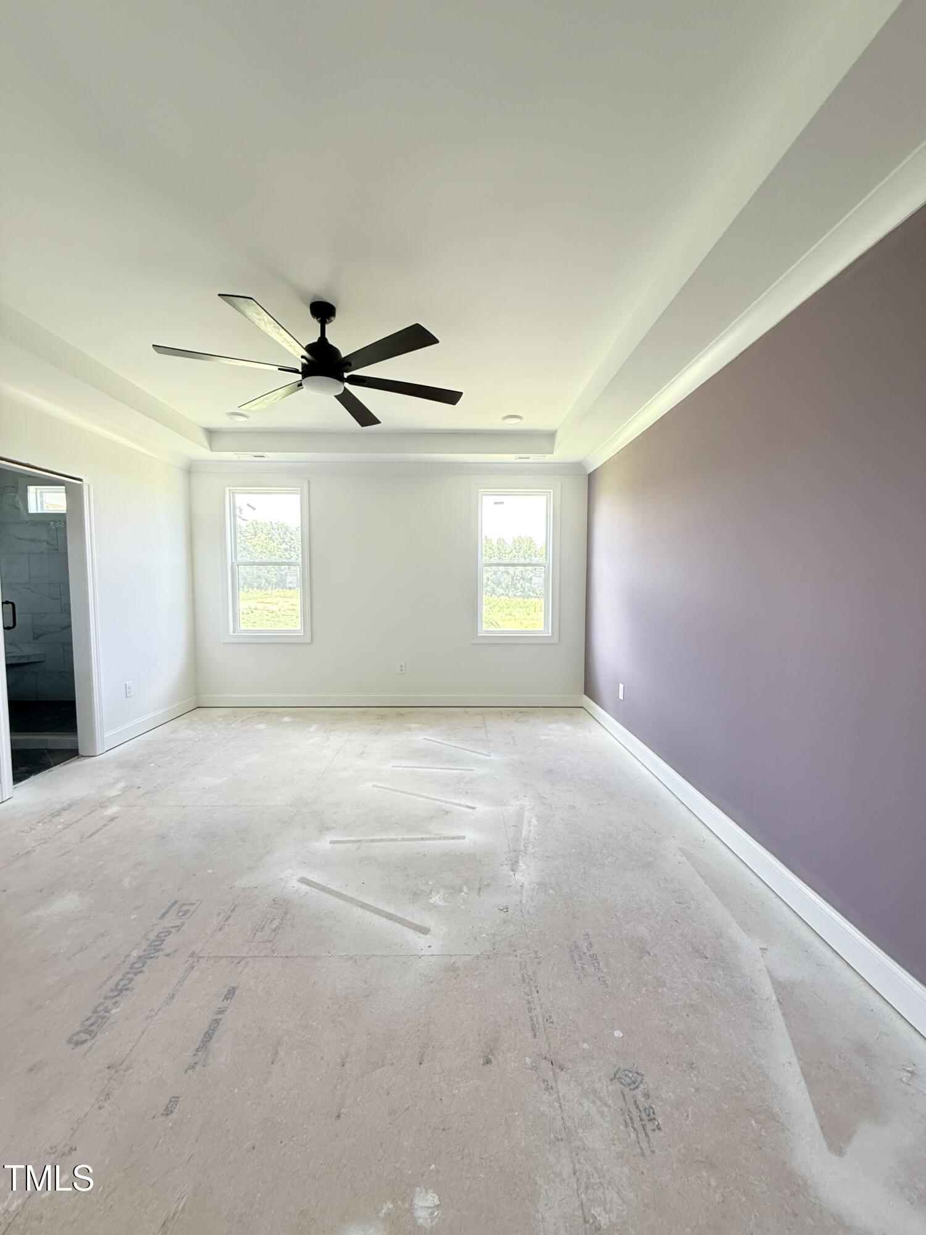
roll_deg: -0.9
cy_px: 618
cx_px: 463
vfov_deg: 102.1
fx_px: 499
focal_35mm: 14
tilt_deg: -2.9
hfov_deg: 85.7
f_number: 2.2
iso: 320
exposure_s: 1/99
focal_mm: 2.22
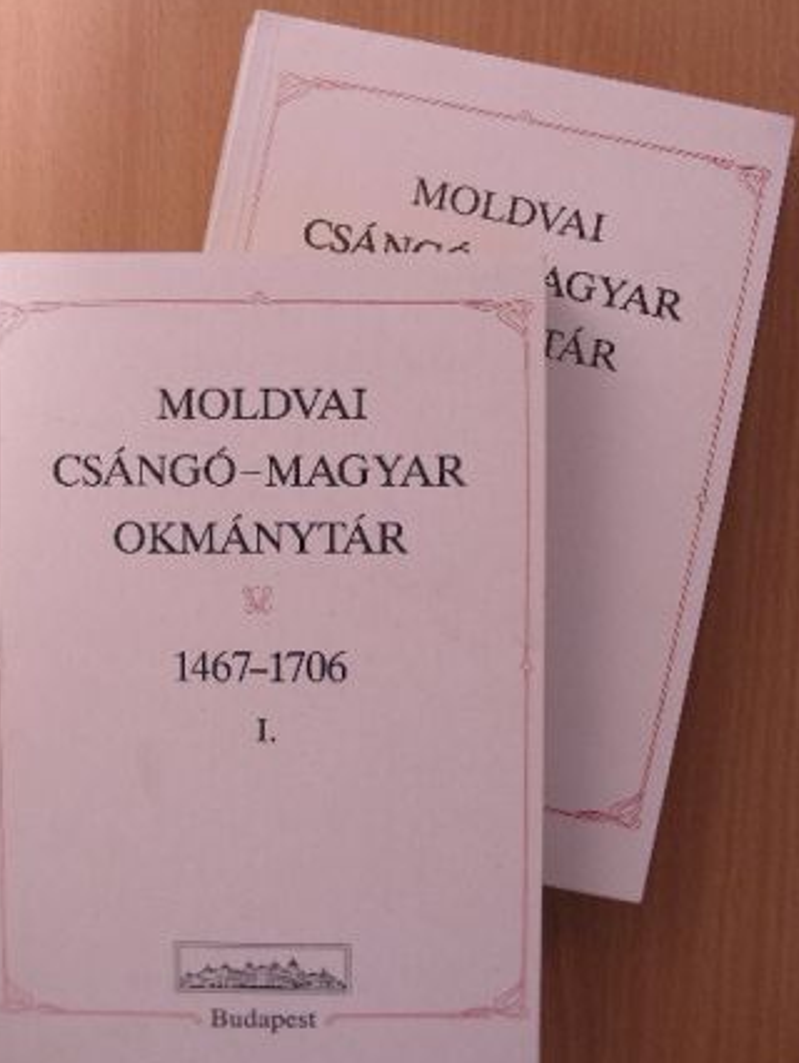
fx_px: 1568
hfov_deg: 28.6
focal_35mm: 51
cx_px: 385
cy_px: 535
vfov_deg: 37.5
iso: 100
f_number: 3.5
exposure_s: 1/31.4
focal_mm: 8
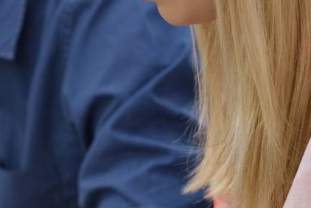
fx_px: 2533
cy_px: 123
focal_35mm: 293
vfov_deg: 4.7
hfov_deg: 6.7
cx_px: -418
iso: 100
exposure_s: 1/160
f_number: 2.8
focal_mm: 55
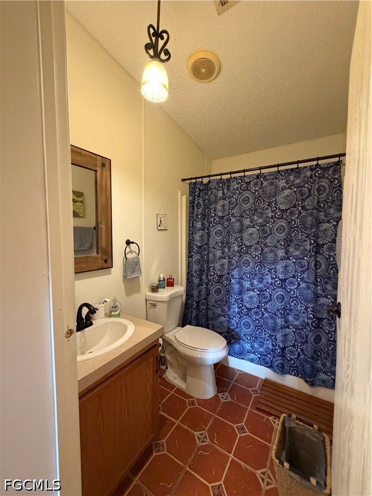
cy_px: 248
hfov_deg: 85.7
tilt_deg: -2.8
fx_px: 201
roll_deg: +0.0
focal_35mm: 14
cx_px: 186
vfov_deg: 102.1
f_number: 2.2
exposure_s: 1/60
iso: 1000
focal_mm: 2.22
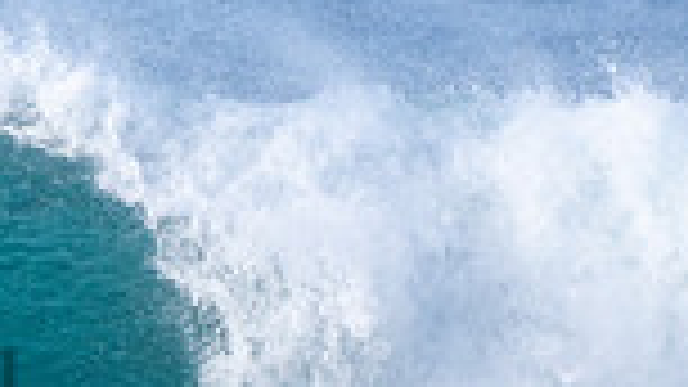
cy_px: 326
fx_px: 54336
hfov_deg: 0.7
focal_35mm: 2979
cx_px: -459
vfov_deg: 0.4
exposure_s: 1/1250
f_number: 5.6
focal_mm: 500
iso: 400
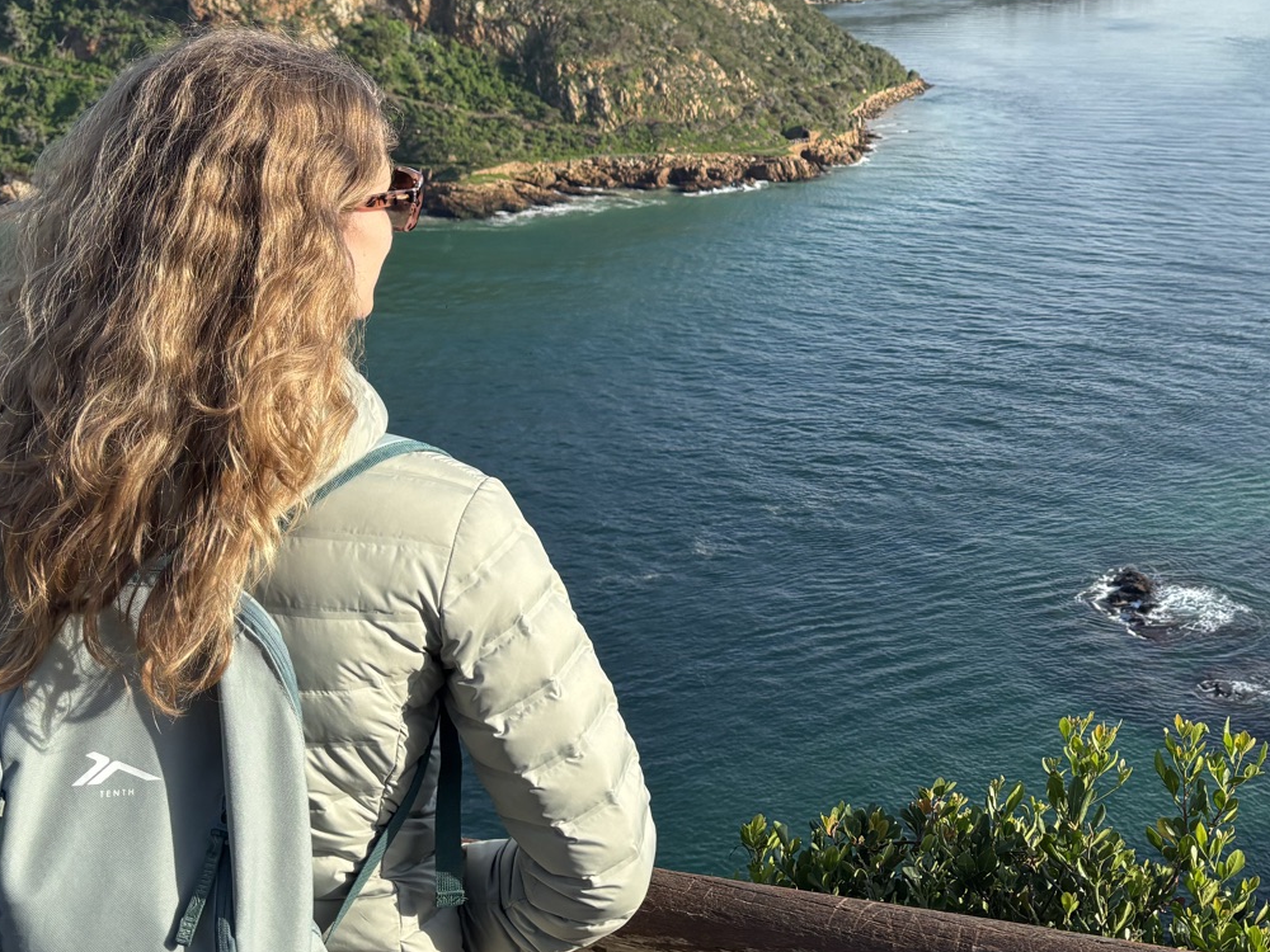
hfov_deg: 36.0
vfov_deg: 27.7
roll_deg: -1.5
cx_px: 947
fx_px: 1908
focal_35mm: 52
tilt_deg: -12.0
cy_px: 245
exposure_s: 1/1912
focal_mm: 5.96
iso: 50
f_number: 1.6
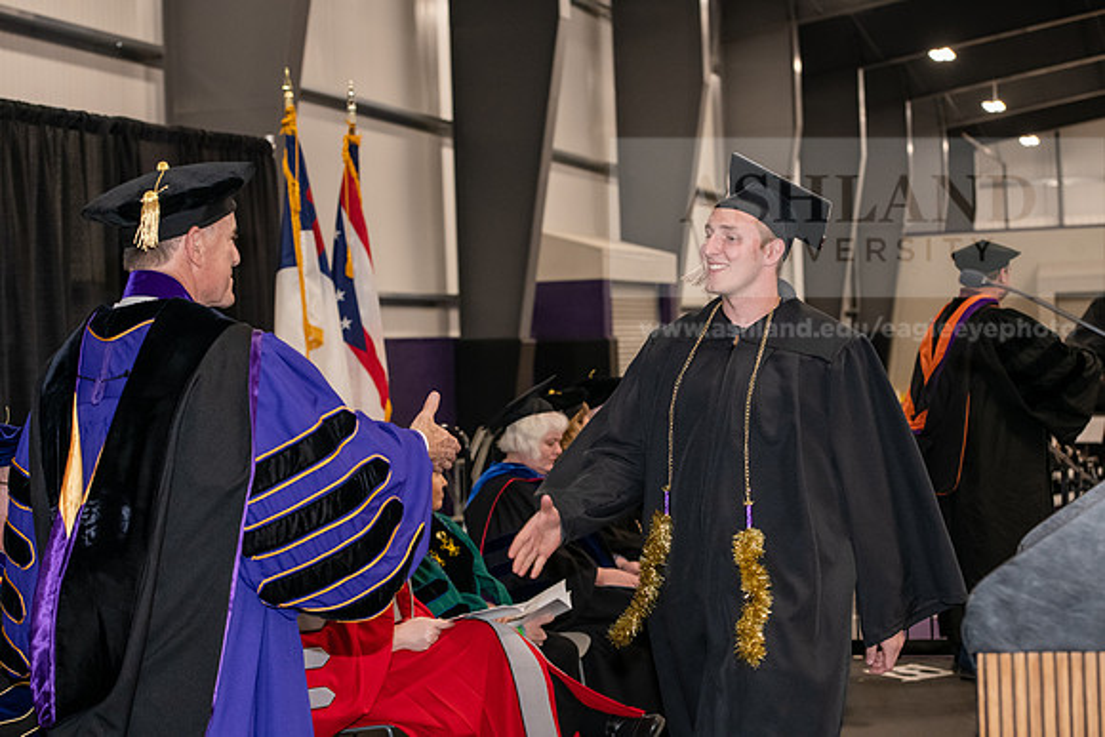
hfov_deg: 28.8
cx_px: 552
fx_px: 2149
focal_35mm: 70
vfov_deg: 19.5
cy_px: 368
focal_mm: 70
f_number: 5
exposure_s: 1/200
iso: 2500
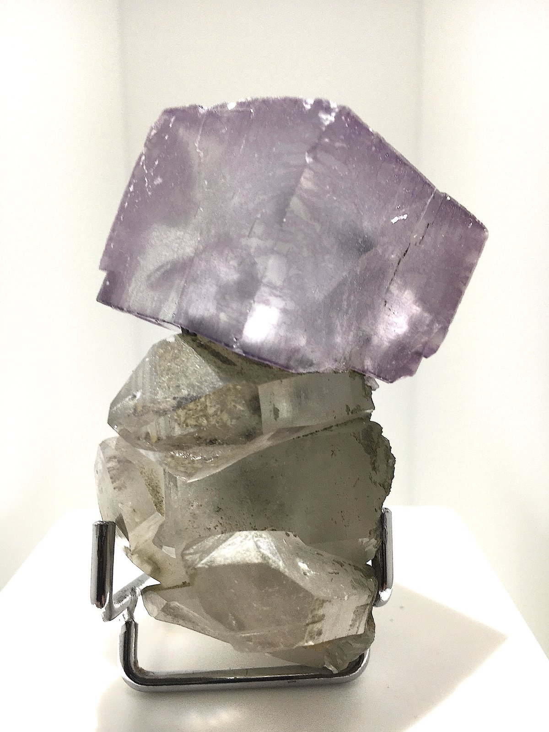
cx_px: 274
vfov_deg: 61.7
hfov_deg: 48.2
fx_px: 613
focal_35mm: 29
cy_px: 366
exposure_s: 1/50
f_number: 2.2
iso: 25
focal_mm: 4.15
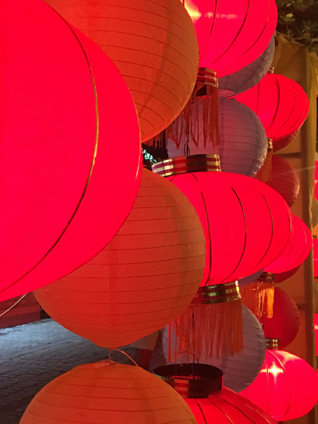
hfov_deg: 31.8
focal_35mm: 45
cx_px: 93
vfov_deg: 42.1
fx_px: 551
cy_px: 204
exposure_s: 1/8
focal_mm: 4.15
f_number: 2.2
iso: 160
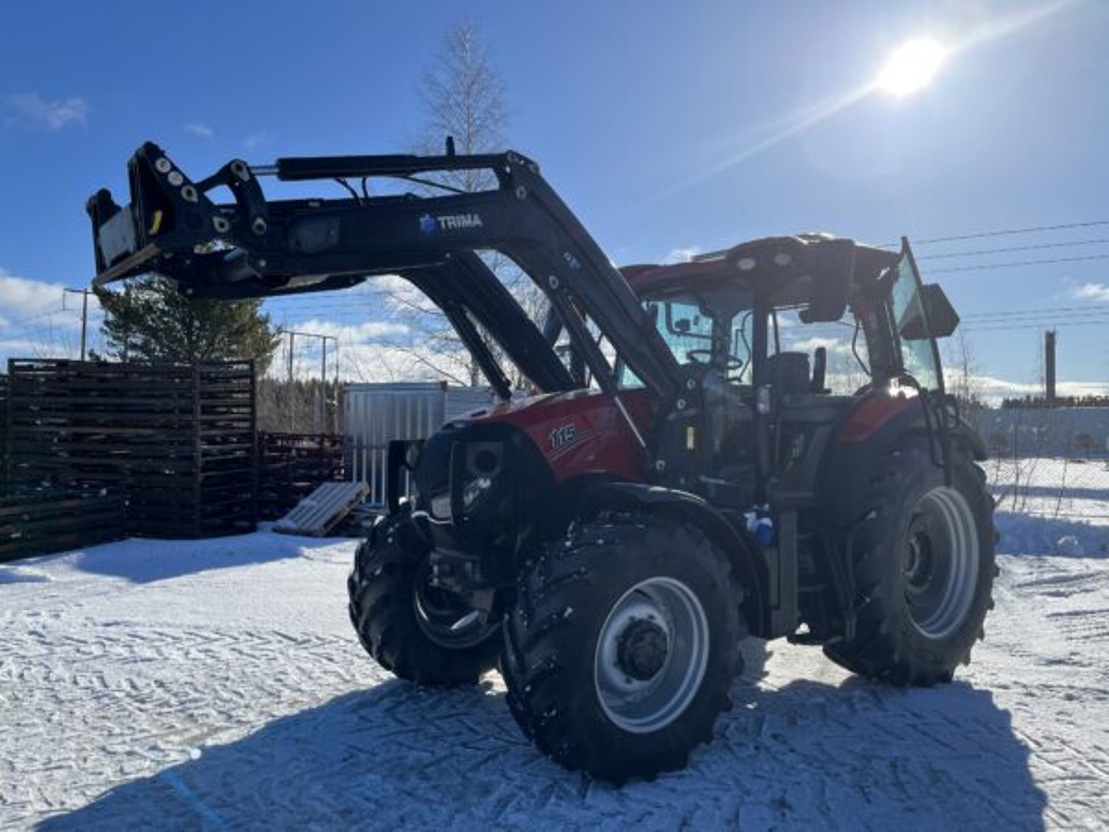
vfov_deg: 53.1
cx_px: 554
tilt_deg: +3.4
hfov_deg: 67.3
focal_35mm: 26
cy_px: 416
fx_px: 833
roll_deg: +0.1
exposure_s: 1/5319
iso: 50
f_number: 1.6
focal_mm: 5.1
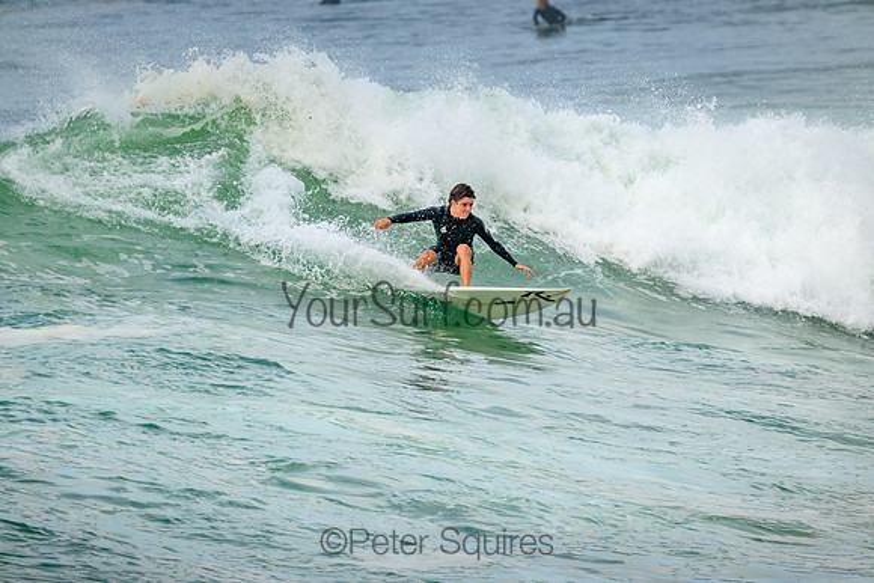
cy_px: 292
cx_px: 437
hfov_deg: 2.6
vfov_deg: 1.7
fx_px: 19426
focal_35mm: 800
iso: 1000
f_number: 11
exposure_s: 1/2500
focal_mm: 800
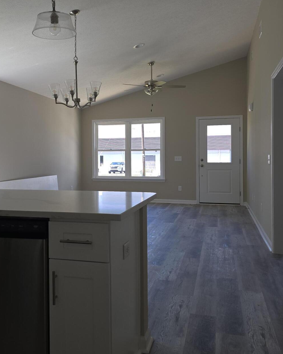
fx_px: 377
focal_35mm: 36
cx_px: 92
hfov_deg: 40.6
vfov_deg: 50.2
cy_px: 163
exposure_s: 1/120
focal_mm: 6.3
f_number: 1.7
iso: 25
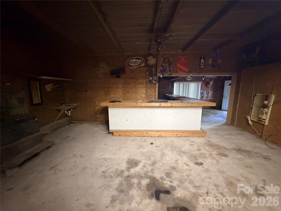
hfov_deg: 102.1
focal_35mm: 14
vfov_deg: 85.7
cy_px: 106
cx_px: 140
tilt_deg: -10.3
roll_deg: +0.3
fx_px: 114
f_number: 2.2
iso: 1600
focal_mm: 2.22
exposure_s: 1/40
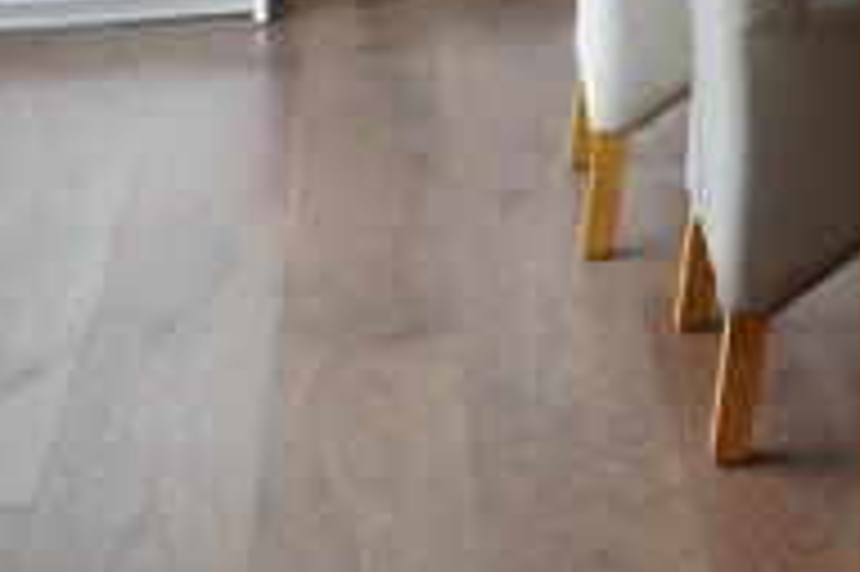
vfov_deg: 12.6
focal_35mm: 103
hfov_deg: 18.2
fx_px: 2458
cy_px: -268
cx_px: 1182
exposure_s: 1/160
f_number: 4
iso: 640
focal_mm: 30
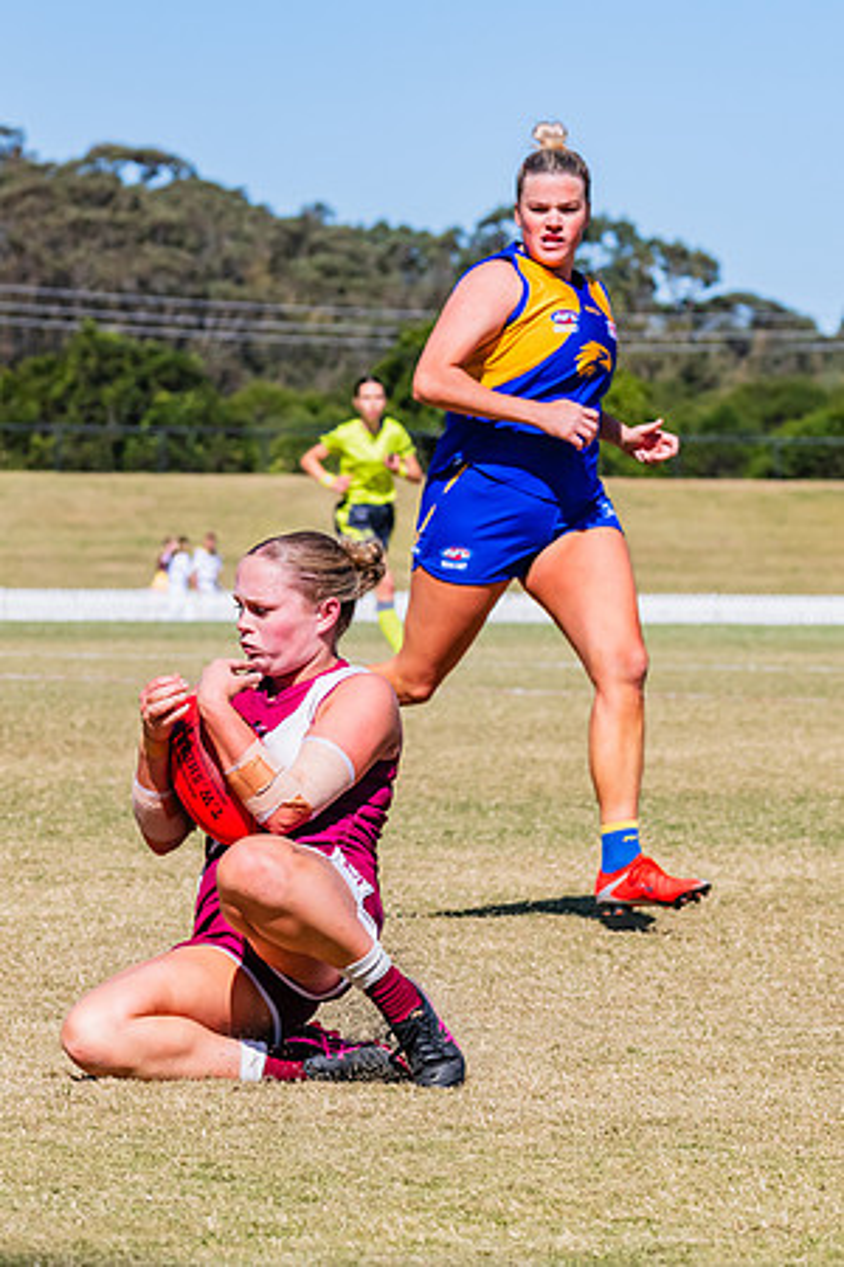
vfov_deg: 8.0
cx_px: 286
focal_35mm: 258
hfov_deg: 5.3
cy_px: 629
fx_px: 9056
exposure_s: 1/1600
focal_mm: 170
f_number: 11
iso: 800
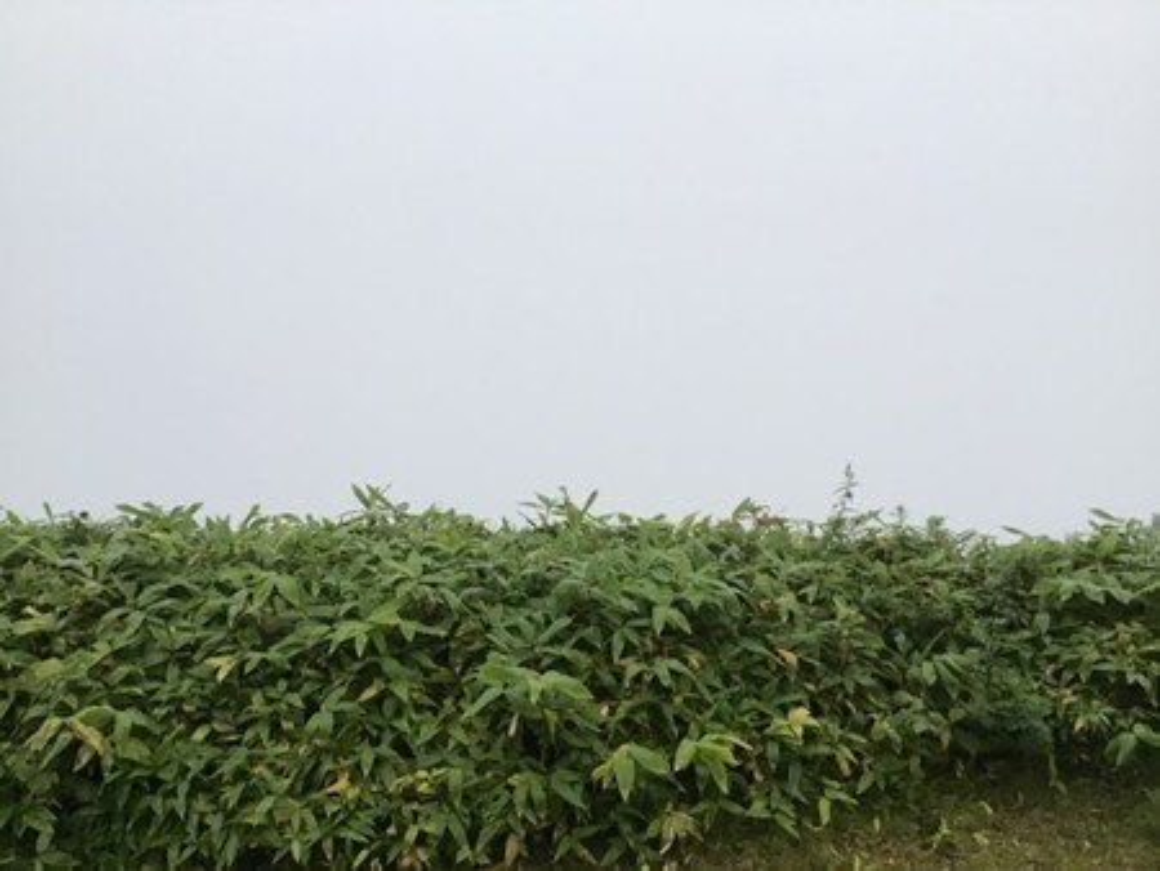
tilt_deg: -4.9
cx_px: 580
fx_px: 1039
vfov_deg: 45.5
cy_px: 436
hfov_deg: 58.3
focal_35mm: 31
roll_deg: +0.0
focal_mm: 3.3
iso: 80
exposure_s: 1/30
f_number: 2.4
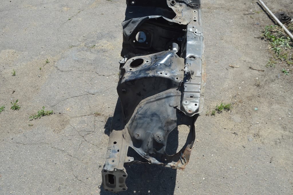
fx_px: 244
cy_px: 98
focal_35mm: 30
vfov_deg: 43.5
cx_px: 146
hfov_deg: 62.0
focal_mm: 20
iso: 100
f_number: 8
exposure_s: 1/250
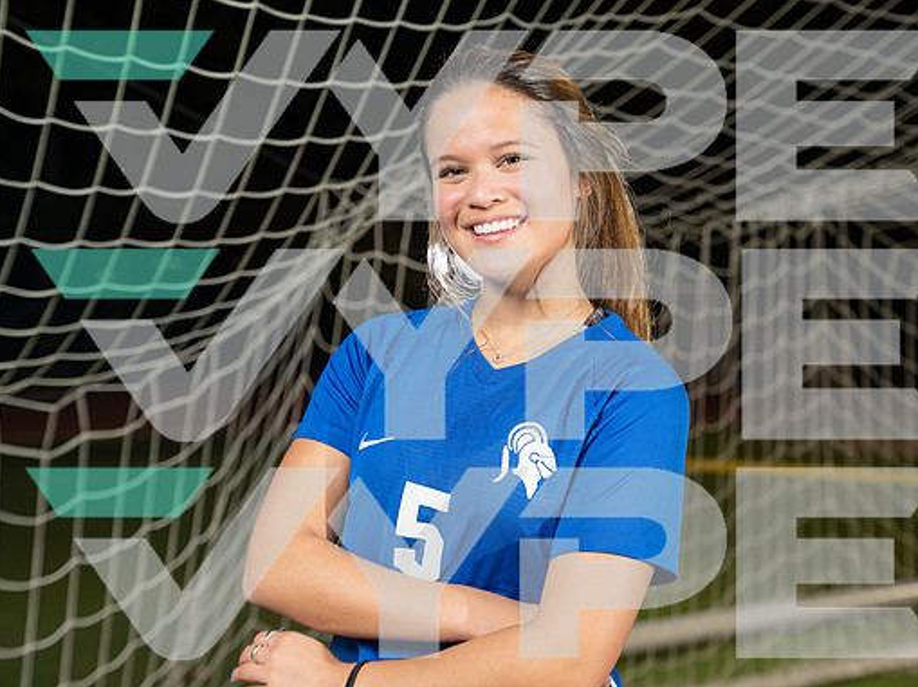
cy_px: 345
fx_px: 1802
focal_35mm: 68
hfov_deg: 28.6
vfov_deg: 21.6
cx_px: 491
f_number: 4
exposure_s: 1/125
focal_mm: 62
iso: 640
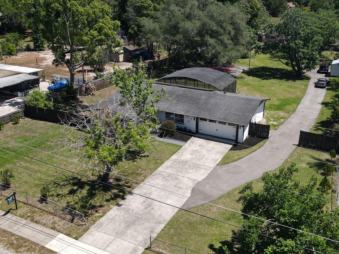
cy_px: 126
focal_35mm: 34
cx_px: 183
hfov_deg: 53.9
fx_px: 333
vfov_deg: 41.8
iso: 100
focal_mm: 4.5
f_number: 2.8
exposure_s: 1/725
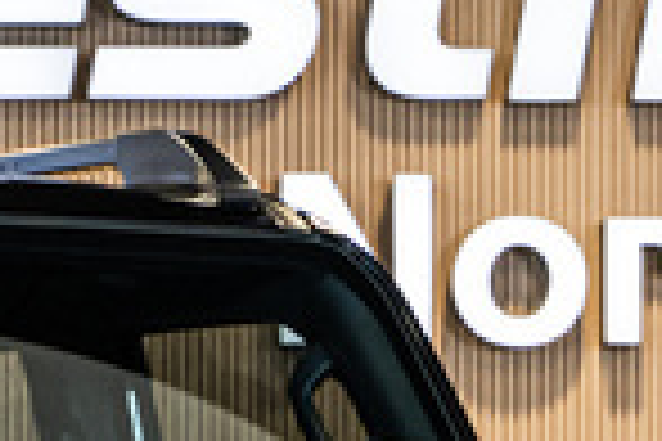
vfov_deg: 3.7
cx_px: -83
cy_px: 724
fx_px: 6803
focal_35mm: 370
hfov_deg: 5.6
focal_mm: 53
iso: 800
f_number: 4.5
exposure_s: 1/125
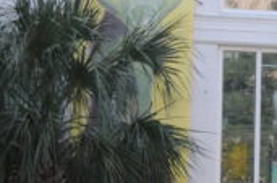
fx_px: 2762
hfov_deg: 5.6
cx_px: 643
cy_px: 170
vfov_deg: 3.8
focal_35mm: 360
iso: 500
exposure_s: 1/500
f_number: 8
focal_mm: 40
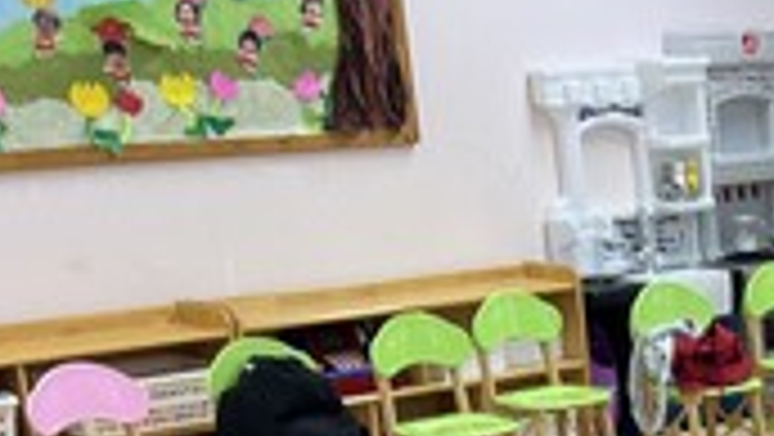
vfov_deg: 11.3
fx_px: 2033
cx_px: 1012
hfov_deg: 19.8
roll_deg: +0.5
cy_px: 805
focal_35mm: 99
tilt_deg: -24.4
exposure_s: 1/120
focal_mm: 5.1
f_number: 1.6
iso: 100
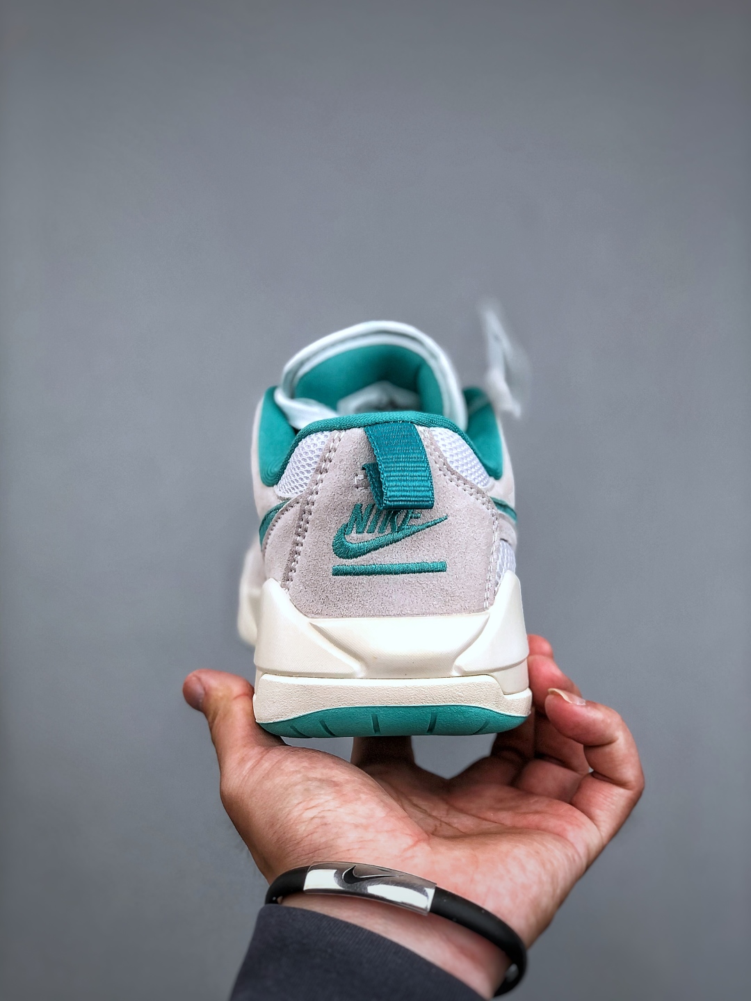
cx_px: 376
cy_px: 500
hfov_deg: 25.7
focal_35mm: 57
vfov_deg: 33.8
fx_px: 1649
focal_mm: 6.6
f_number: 2.8
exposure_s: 1/100
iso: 32
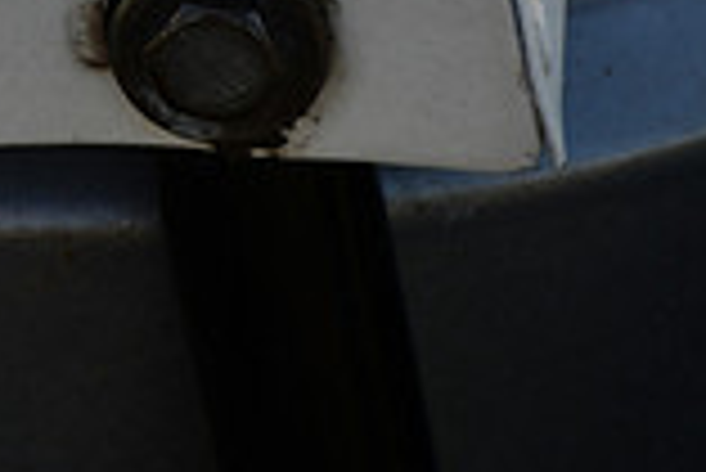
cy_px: -384
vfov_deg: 1.0
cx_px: -531
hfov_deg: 1.5
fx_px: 27166
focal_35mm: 1384
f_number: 6.3
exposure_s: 1/500
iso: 200
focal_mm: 250
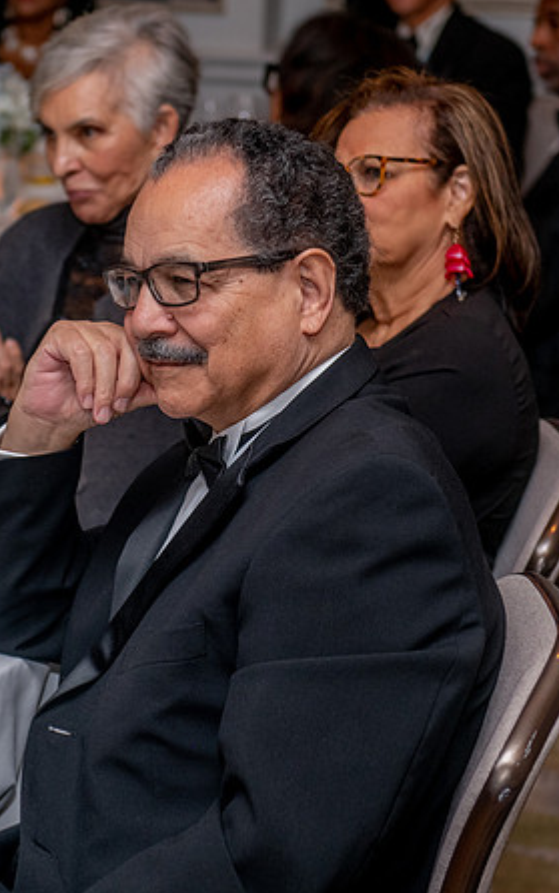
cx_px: 158
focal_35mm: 114
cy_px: 348
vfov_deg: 18.3
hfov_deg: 11.5
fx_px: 2777
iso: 500
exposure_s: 1/125
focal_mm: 60
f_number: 3.5
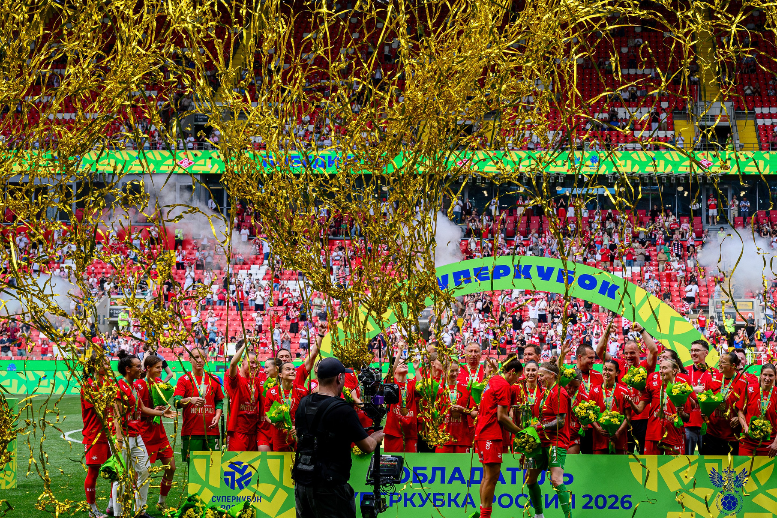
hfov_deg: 25.8
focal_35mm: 78
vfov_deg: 17.5
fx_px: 1684
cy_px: 279
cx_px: 535
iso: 1000
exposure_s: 1/1250
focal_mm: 52
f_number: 5.6
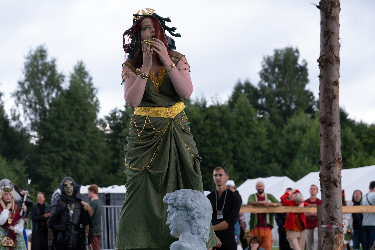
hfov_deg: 21.0
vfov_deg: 14.1
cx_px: 162
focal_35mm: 97
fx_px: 1010
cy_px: 107
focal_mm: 55
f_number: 3.6
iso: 800
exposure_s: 1/1000
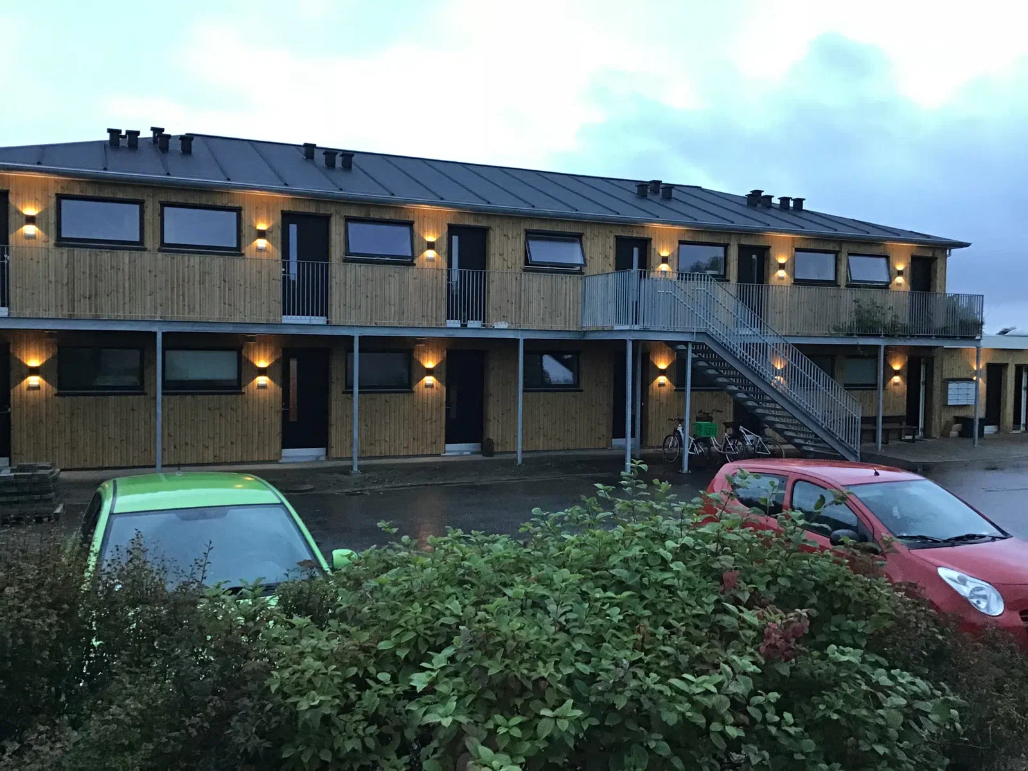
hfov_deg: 58.4
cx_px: 514
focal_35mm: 31
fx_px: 921
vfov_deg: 45.4
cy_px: 386
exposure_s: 1/33
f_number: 2.4
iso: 160
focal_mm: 3.3
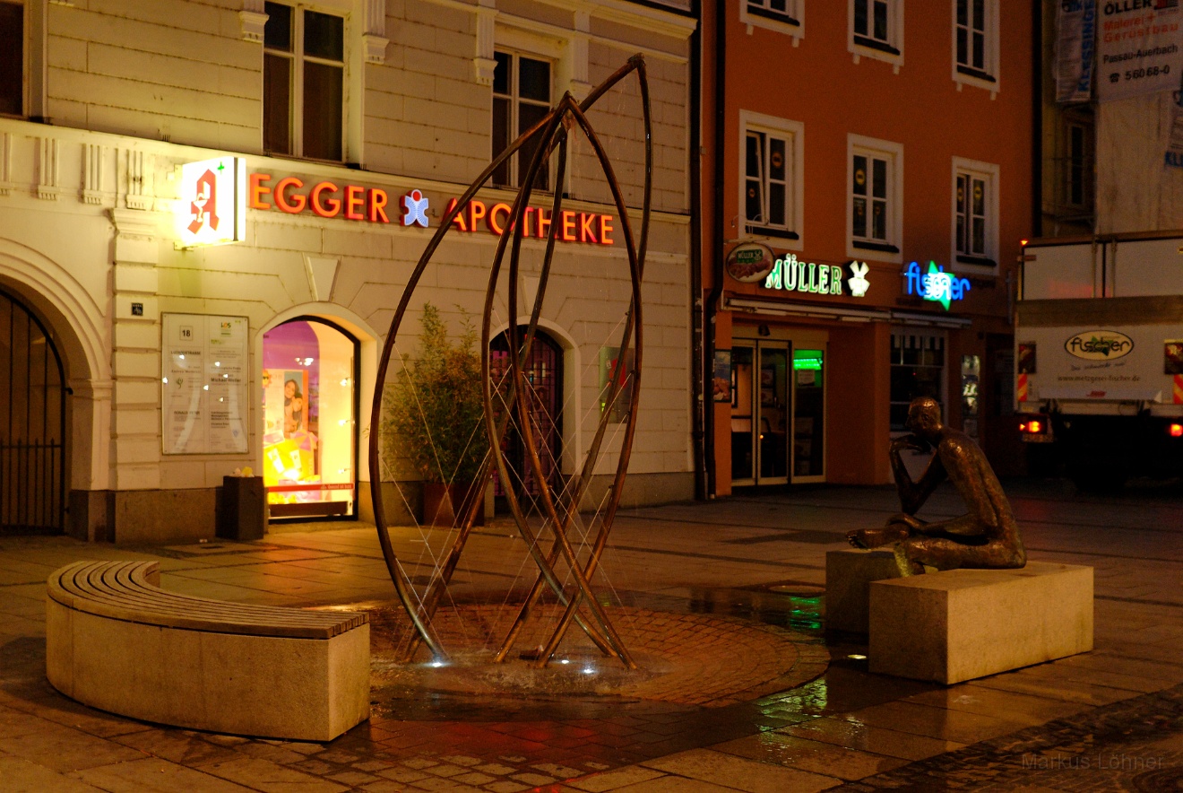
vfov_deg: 30.0
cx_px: 592
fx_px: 1481
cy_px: 396
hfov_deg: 43.6
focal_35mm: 45
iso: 400
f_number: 1.7
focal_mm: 30
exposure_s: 1/40
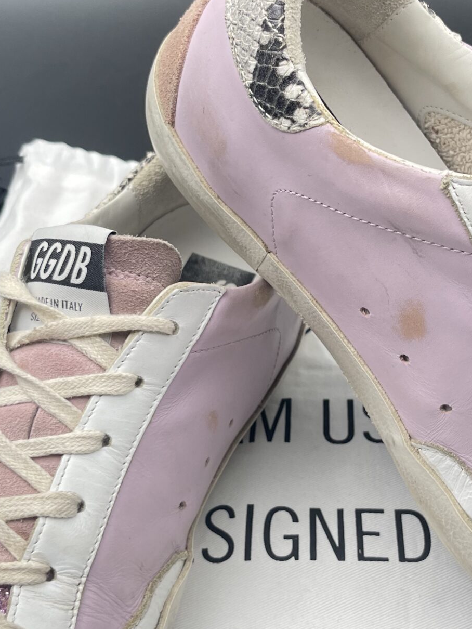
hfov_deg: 26.5
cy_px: 343
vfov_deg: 34.9
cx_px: 275
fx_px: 1000
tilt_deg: -45.3
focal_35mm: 55
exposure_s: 1/205
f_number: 1.6
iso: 32
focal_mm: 5.1
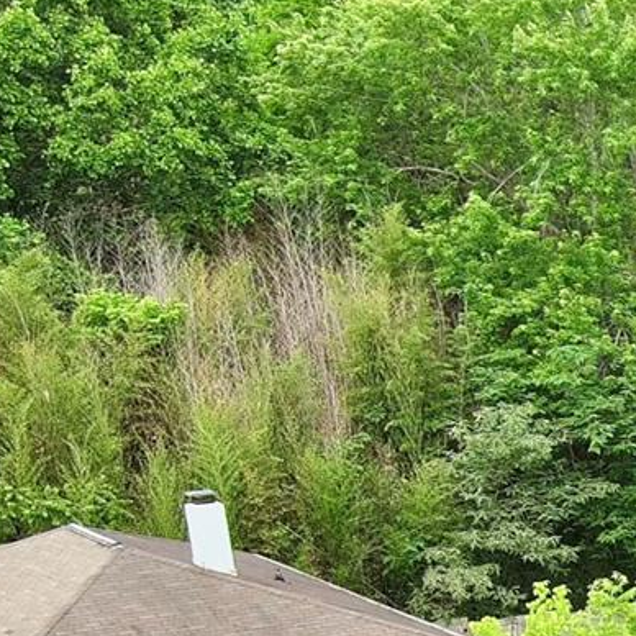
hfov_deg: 11.1
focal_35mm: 130
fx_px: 2702
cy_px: 948
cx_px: 1582
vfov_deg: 12.7
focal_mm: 10.57
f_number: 2.8
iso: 100
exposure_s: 1/395
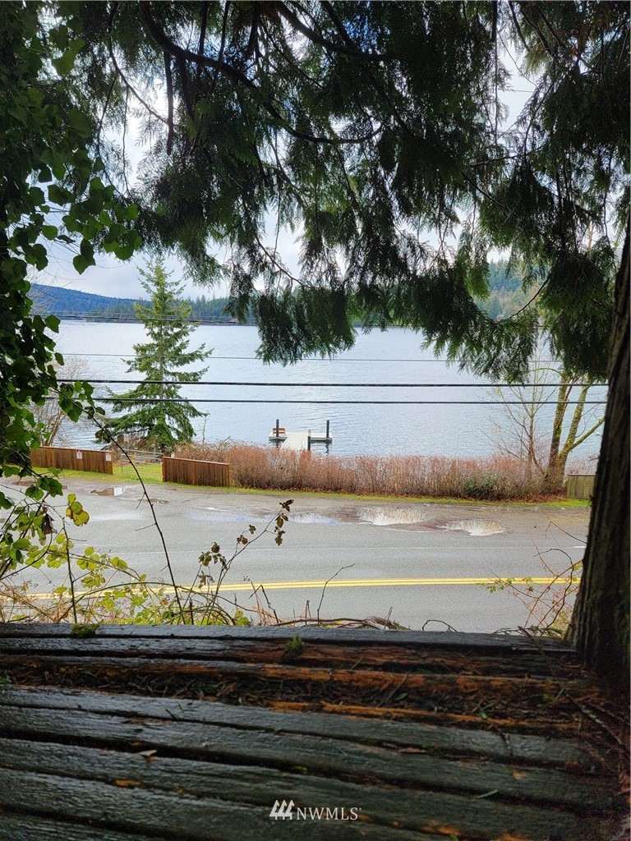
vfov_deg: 71.6
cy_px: 420
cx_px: 316
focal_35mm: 24
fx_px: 583
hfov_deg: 56.8
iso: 16
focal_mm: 6.7
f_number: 1.8
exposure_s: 1/149
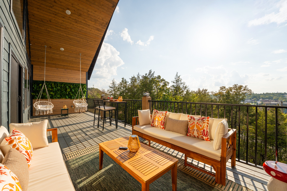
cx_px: 144
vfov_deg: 81.2
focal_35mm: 14
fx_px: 112
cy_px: 96
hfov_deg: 104.3
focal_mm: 14
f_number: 8
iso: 250
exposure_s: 1/1000
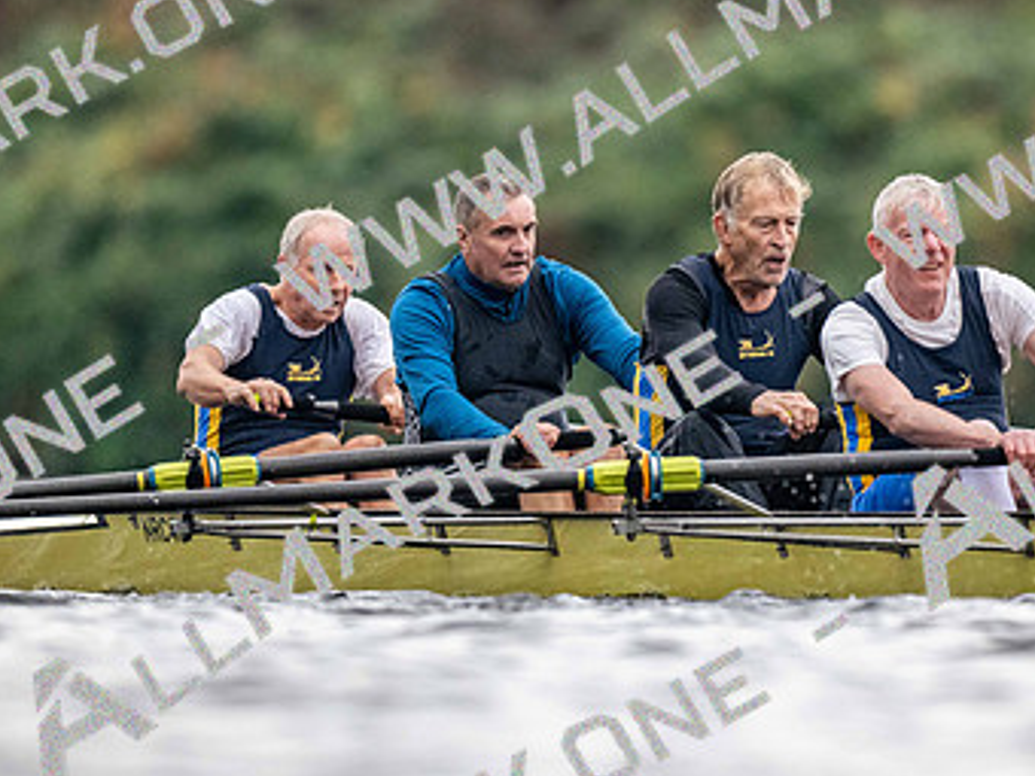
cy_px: 321
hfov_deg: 2.0
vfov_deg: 1.5
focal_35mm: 984
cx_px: 651
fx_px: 29421
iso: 3200
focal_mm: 600
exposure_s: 1/2500
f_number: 4
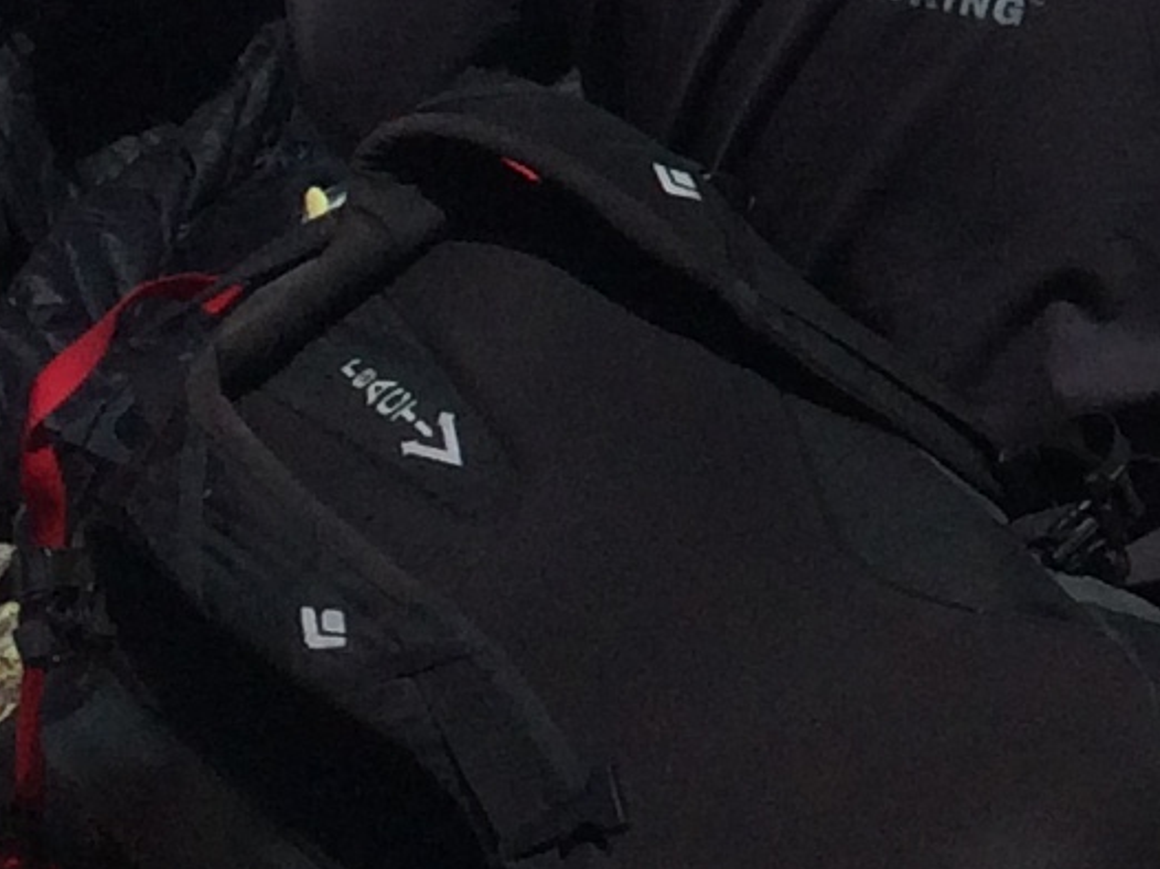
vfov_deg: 8.0
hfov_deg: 10.1
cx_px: 2402
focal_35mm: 180
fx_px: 6029
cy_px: -673
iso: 32
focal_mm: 4.15
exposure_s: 1/5882
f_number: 2.2
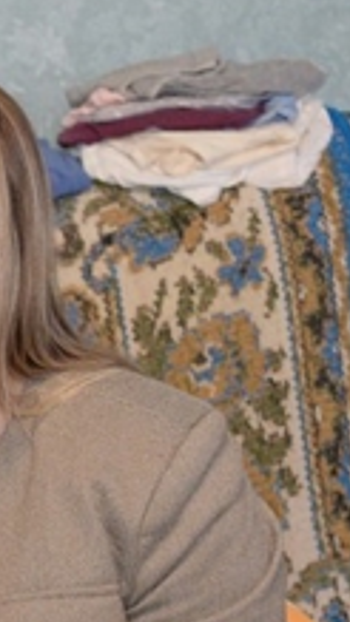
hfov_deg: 6.5
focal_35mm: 172
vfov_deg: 12.5
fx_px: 2841
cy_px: 449
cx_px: -656
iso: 4000
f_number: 4.5
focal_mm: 48
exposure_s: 1/100
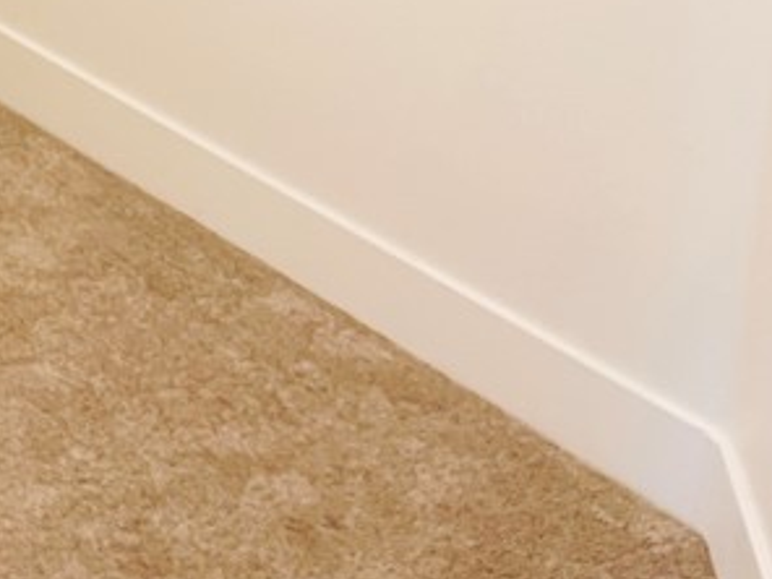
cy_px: -287
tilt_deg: -11.2
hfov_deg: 18.8
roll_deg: -0.5
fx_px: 2007
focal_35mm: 90
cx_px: -438
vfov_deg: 15.2
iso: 125
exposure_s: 1/60
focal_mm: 5.7
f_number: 1.5
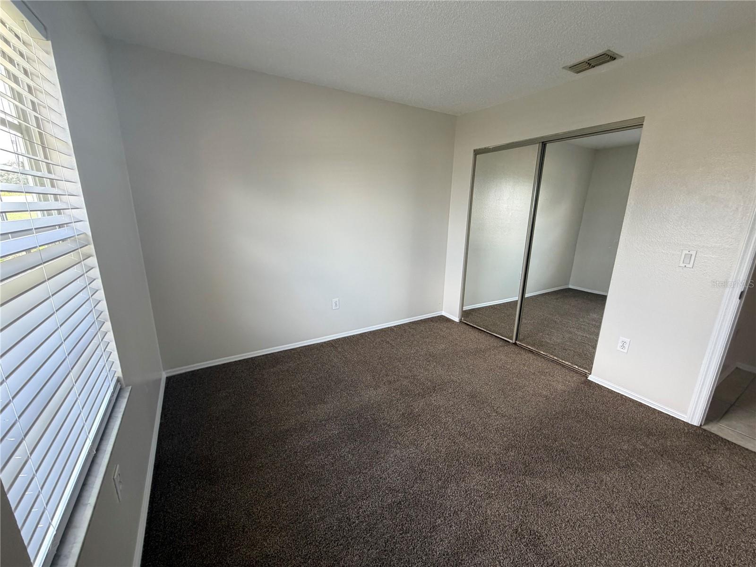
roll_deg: -0.5
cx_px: 378
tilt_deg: -15.4
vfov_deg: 85.7
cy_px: 284
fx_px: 306
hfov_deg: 102.1
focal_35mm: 14
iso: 250
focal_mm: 2.22
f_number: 2.2
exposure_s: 1/121
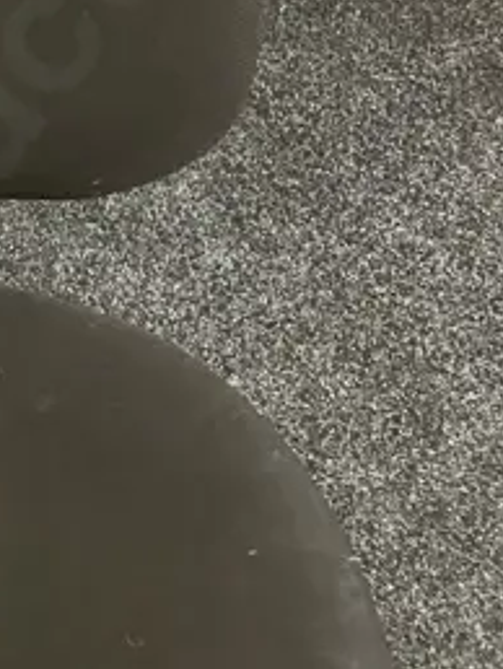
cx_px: -158
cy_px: 316
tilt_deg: -46.2
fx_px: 2147
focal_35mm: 111
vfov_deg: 17.7
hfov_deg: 12.9
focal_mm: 3.99
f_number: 1.8
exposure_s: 1/25
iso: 320
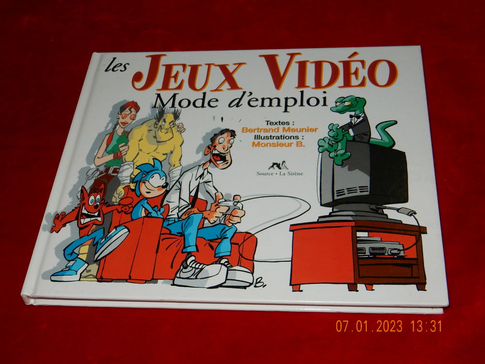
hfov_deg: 37.5
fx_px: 715
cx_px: 242
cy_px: 182
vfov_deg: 28.6
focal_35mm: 51
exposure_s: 1/30
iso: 200
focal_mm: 9
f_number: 4.5
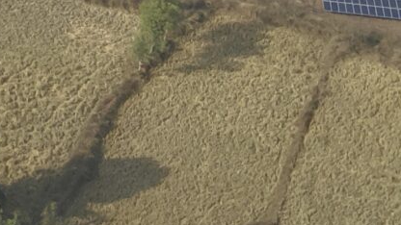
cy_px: -632
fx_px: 1712
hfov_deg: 11.7
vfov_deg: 6.3
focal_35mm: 161
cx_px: -461
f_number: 2.8
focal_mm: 4.4
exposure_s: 1/640
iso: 100
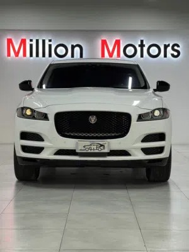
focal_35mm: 77
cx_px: 94
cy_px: 126
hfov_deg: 19.1
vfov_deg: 25.3
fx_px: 561
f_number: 2.8
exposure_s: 1/59
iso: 400
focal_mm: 9
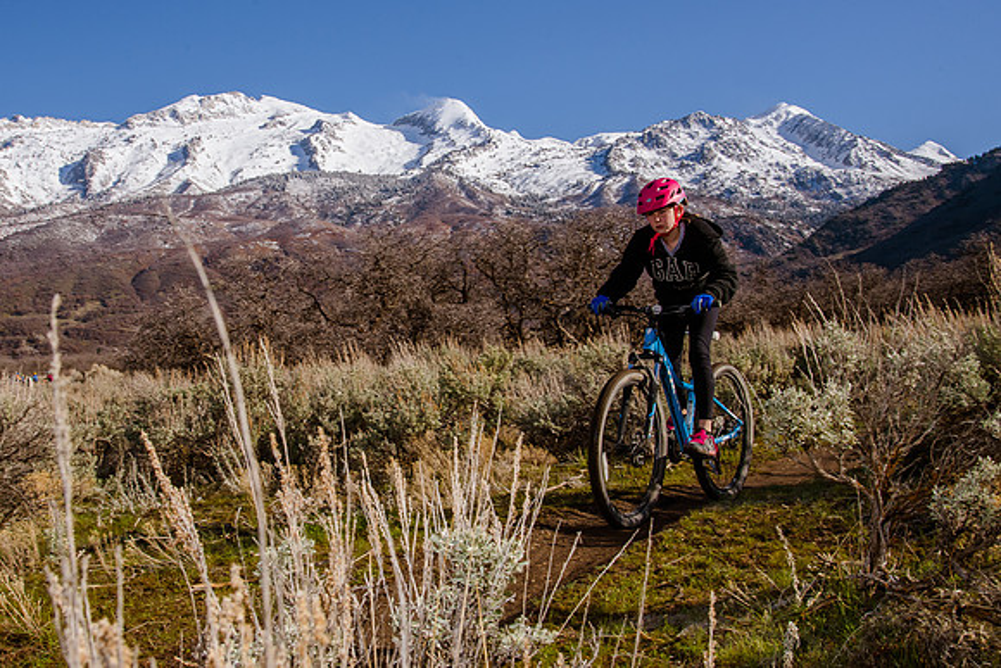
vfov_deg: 28.8
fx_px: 1299
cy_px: 293
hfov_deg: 41.8
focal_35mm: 47
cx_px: 380
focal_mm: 35
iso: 250
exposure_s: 1/200
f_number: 16
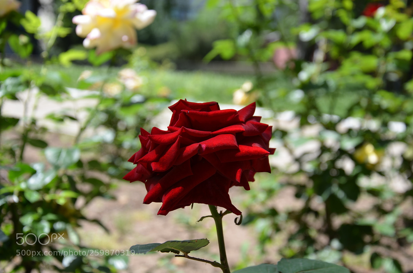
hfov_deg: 29.9
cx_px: 206
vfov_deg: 20.1
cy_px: 136
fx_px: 773
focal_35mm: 68
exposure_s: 1/200
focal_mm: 45
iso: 100
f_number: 5.6
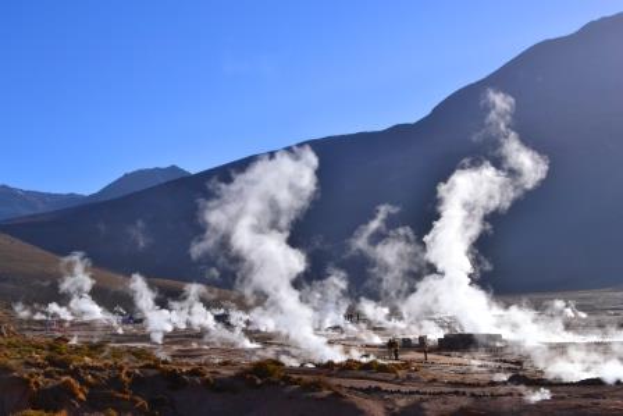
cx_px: 312
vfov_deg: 20.6
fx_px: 1142
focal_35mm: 66
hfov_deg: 30.5
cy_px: 208
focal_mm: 44
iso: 500
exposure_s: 1/160
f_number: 29
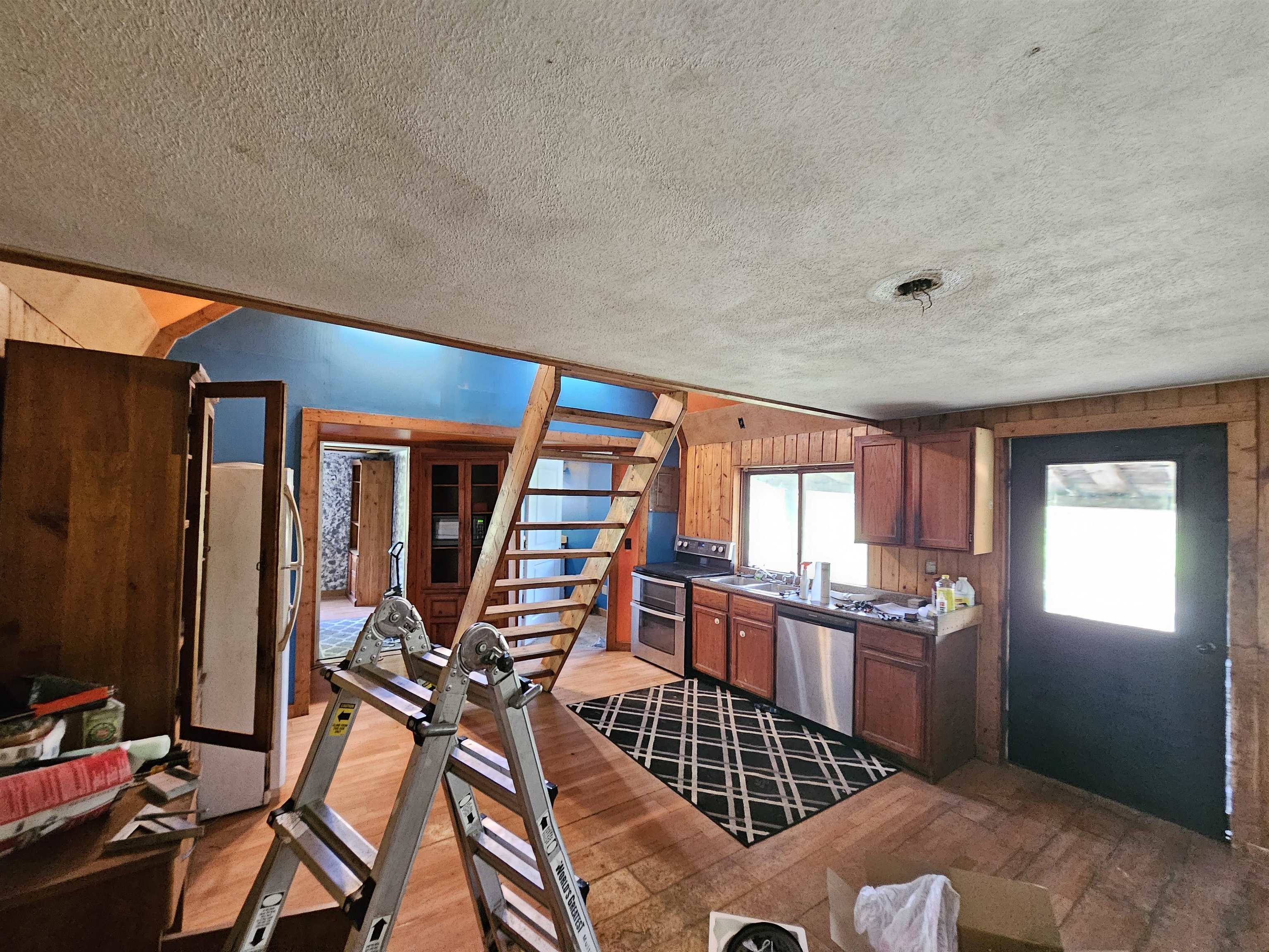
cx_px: 634
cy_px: 476
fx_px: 477
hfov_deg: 106.2
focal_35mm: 13
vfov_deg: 89.9
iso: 1000
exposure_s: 1/24
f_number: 2.2
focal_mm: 2.2
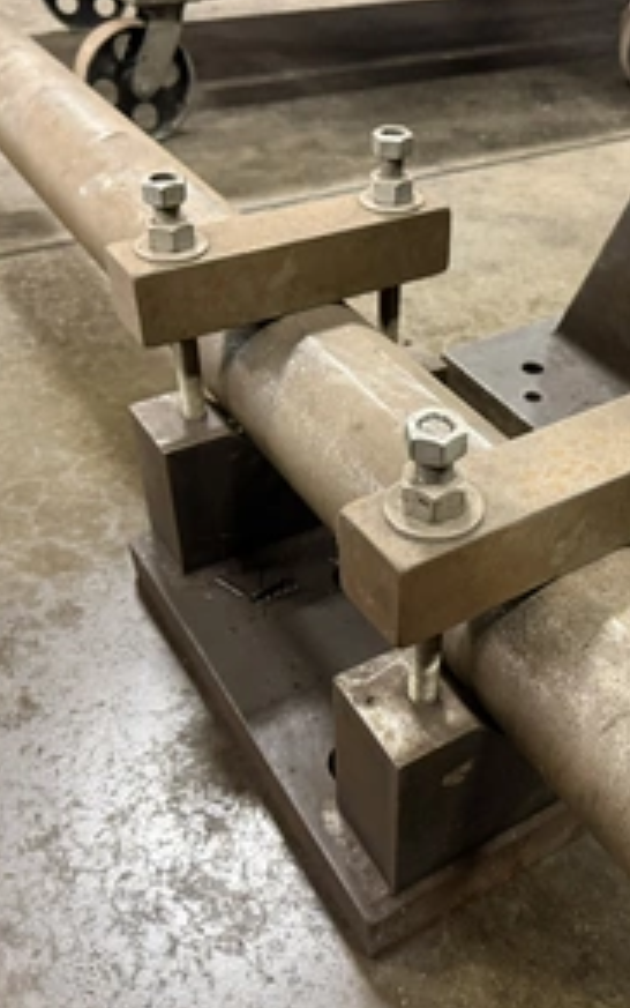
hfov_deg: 35.9
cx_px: 419
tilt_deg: -39.7
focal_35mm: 35
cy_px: 513
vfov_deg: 55.3
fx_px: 961
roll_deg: -3.9
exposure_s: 1/40
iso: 640
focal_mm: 6.76
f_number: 1.78
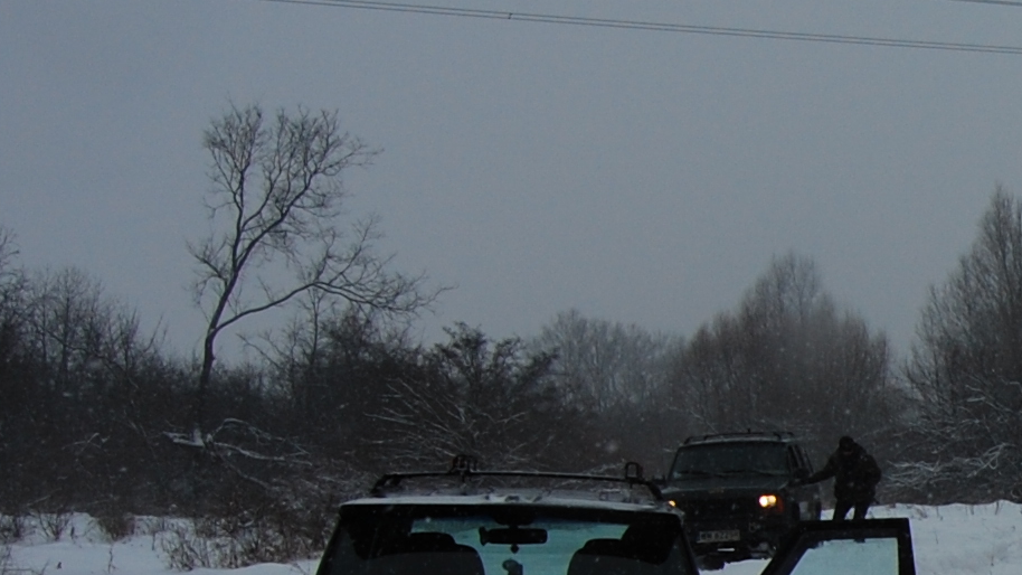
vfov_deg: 12.6
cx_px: 1522
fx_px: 2520
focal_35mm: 93
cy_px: 774
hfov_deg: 19.9
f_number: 10
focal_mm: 18
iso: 200
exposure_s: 1/400
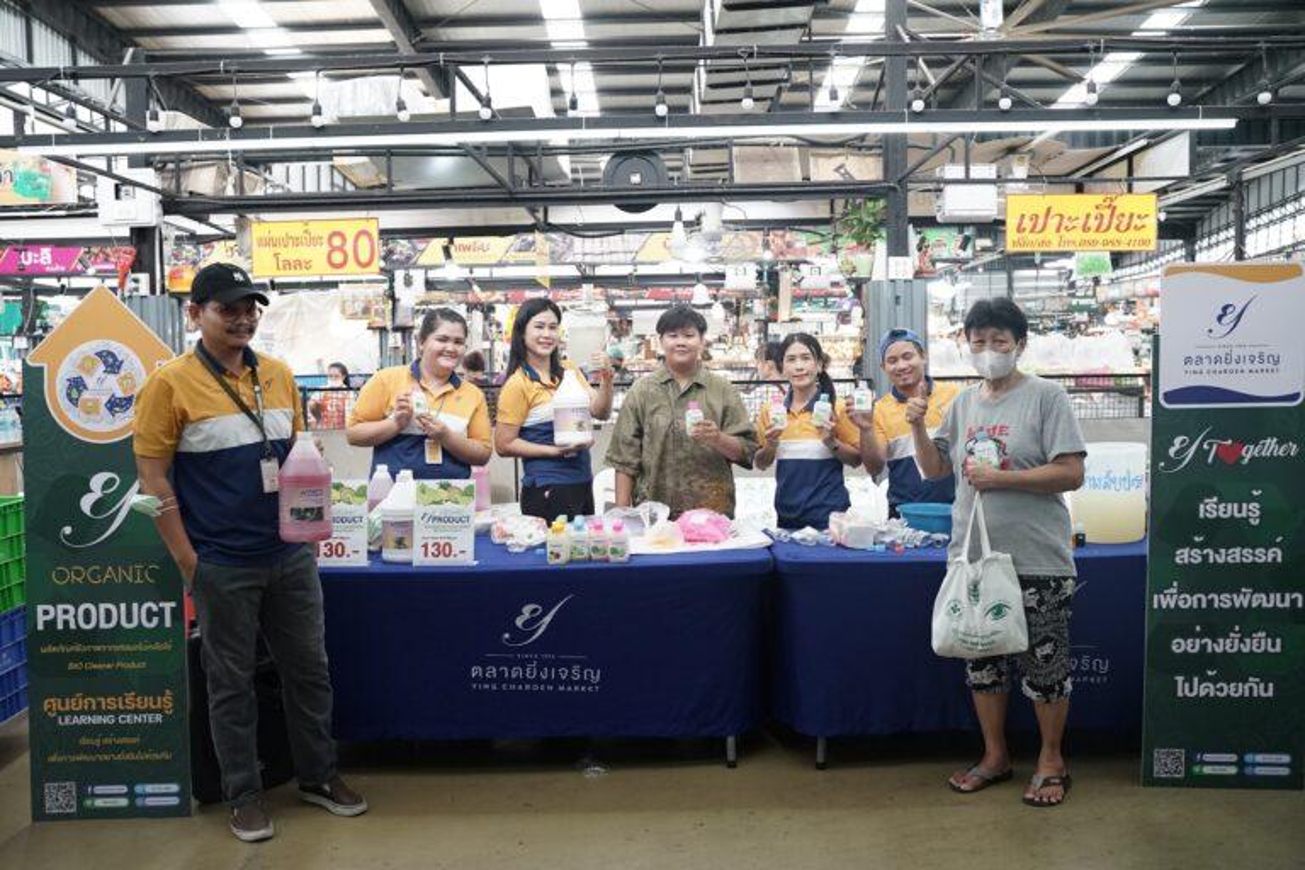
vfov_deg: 42.3
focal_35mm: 31
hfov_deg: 60.3
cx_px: 652
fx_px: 1124
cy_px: 435
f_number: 3.5
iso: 2500
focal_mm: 31
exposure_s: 1/500
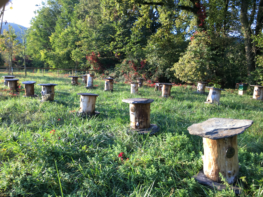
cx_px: 132
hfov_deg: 61.7
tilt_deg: -5.8
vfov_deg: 48.2
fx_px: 220
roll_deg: -1.9
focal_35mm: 29
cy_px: 98
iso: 25
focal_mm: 4.15
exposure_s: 1/100
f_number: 2.2
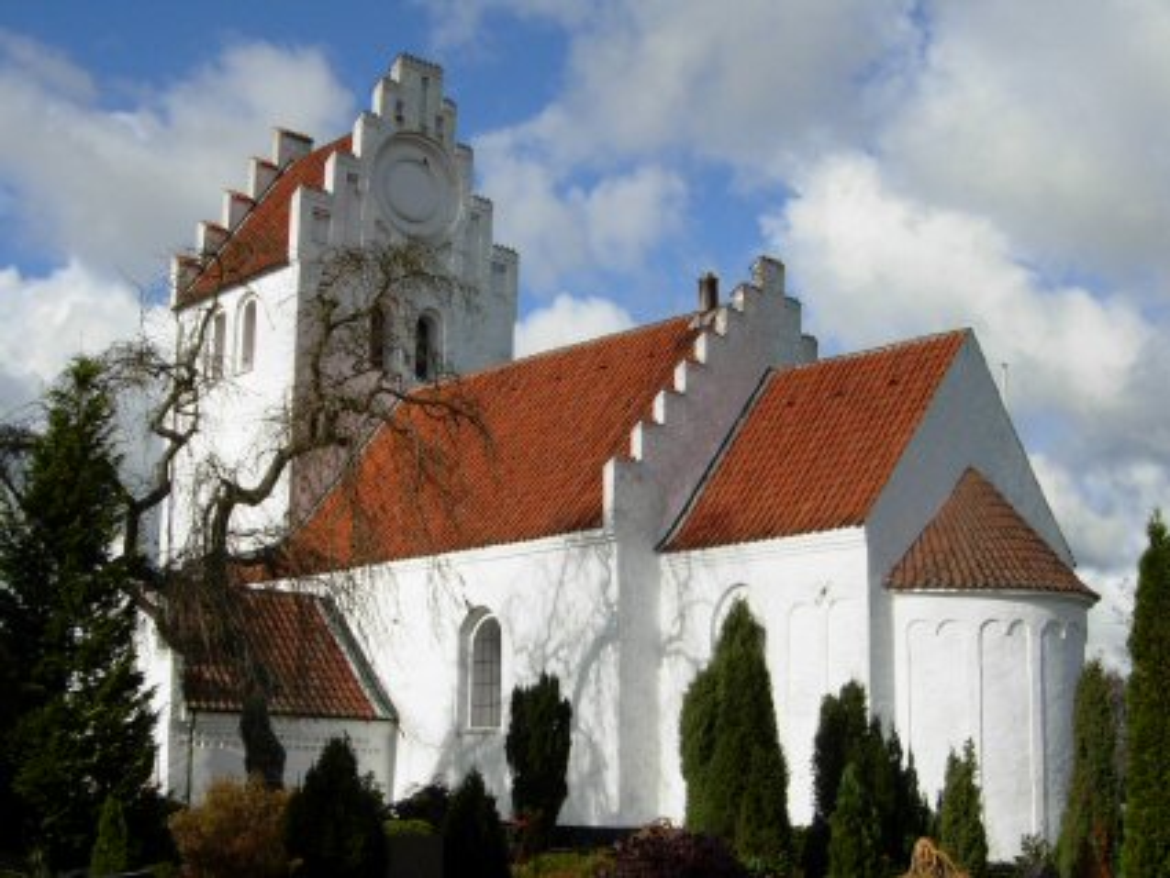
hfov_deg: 51.3
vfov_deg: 39.7
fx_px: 1217
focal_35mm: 36
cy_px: 439
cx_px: 585
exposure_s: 1/362
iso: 50
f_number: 6.8
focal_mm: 7.5
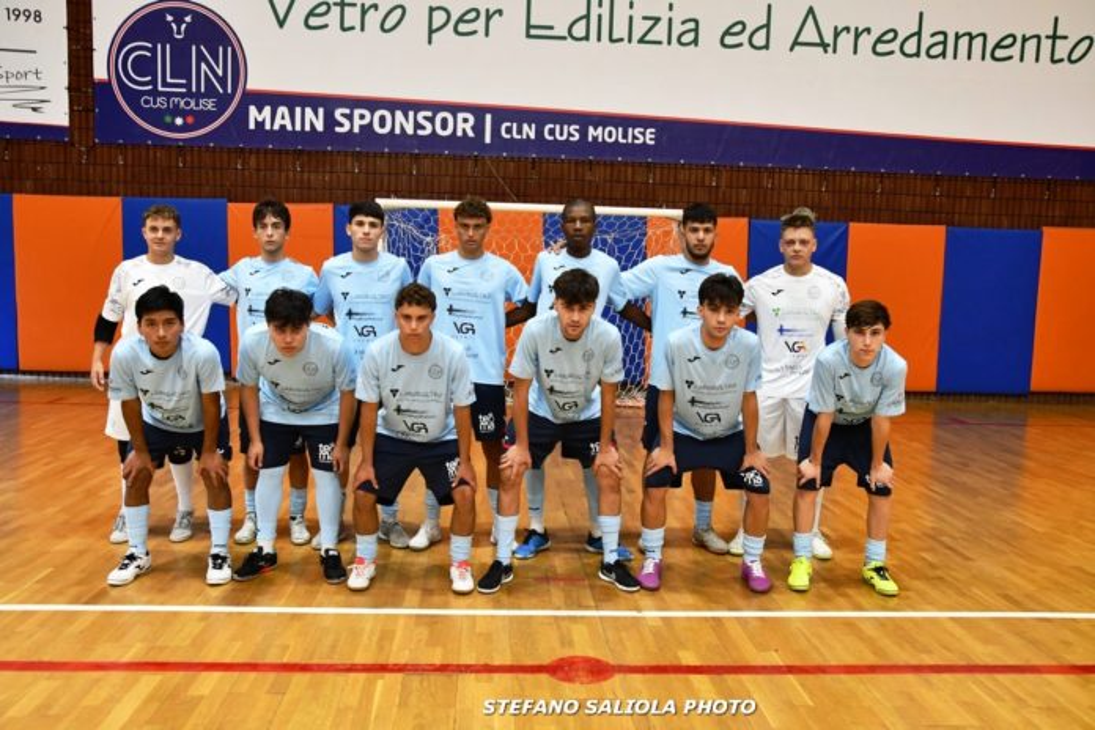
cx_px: 548
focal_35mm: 48
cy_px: 365
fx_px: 1460
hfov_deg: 41.1
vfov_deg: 28.1
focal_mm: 32
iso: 2500
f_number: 5.6
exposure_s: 1/125
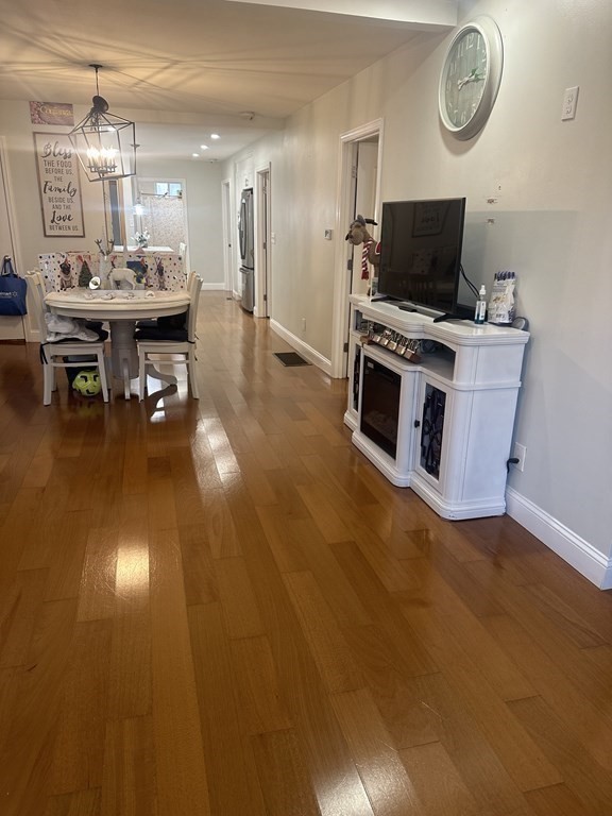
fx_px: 566
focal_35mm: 24
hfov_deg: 56.8
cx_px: 306
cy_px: 408
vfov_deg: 71.6
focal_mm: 6.86
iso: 125
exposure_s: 1/60
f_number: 1.78
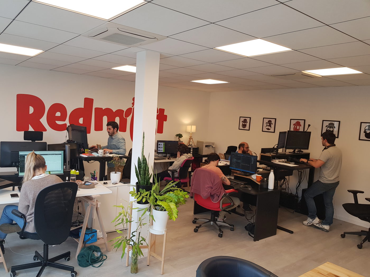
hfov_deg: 67.3
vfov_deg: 53.1
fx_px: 278
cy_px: 138
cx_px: 185
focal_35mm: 26
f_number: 1.7
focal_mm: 4.2
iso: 64
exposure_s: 1/100
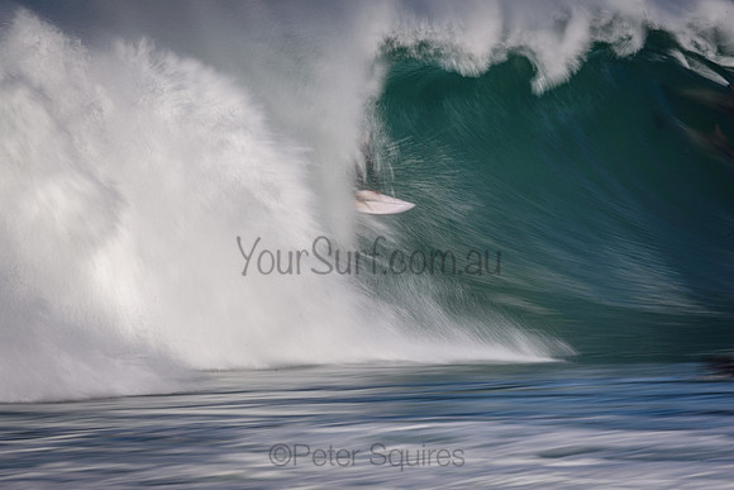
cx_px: 367
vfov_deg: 1.8
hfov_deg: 2.7
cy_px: 245
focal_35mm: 750
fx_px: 15295
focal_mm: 500
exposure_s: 1/20
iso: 100
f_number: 25
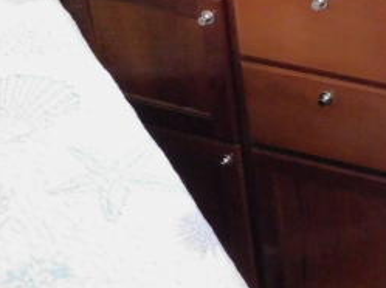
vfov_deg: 19.7
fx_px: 824
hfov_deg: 22.6
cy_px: 74
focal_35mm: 74
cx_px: 541
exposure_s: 1/8
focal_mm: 4
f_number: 3
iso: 800
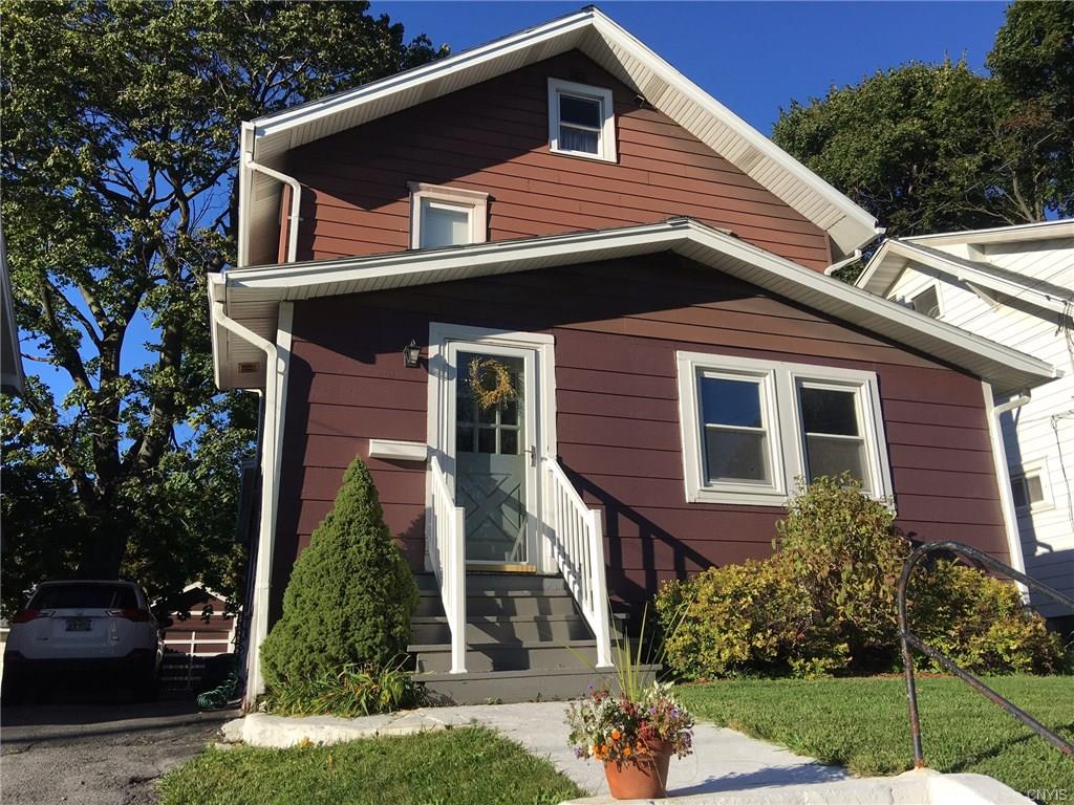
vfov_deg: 48.2
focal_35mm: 29
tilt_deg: +19.5
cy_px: 402
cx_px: 537
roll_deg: +1.0
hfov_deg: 61.7
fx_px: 900
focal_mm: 4.15
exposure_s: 1/1425
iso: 25
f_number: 2.2
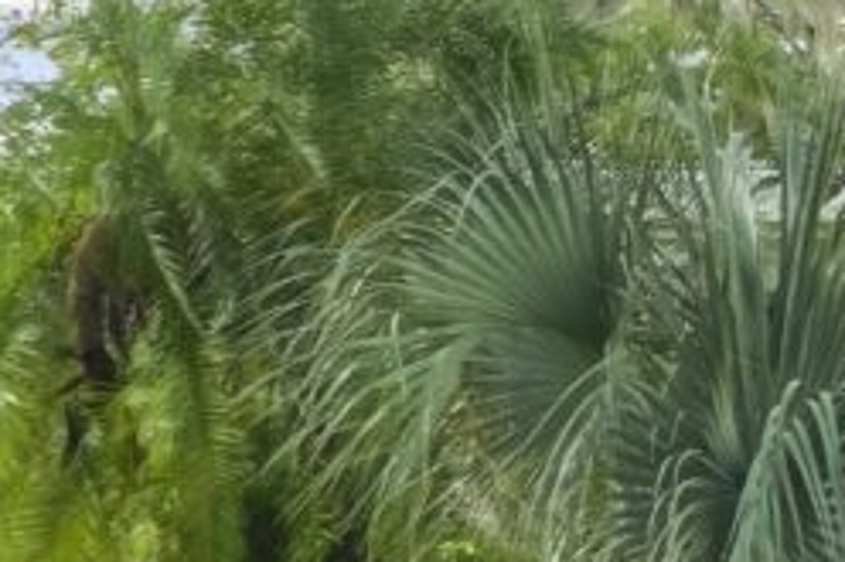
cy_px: 160
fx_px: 3026
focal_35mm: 129
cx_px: 1632
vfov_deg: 10.6
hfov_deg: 13.8
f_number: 3.2
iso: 125
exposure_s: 1/100
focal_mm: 5.3
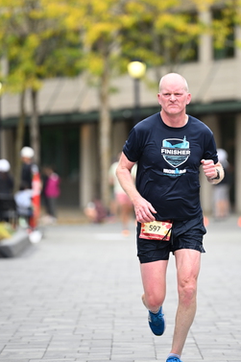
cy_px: 151
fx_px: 2714
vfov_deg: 7.6
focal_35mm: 270
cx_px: 162
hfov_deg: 5.1
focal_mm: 185
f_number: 2.8
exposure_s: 1/2000
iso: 800
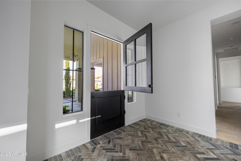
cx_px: 120
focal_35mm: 14
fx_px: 94
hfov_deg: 104.2
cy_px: 80
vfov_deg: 81.3
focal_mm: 14
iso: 12800
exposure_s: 1/125
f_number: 5.6
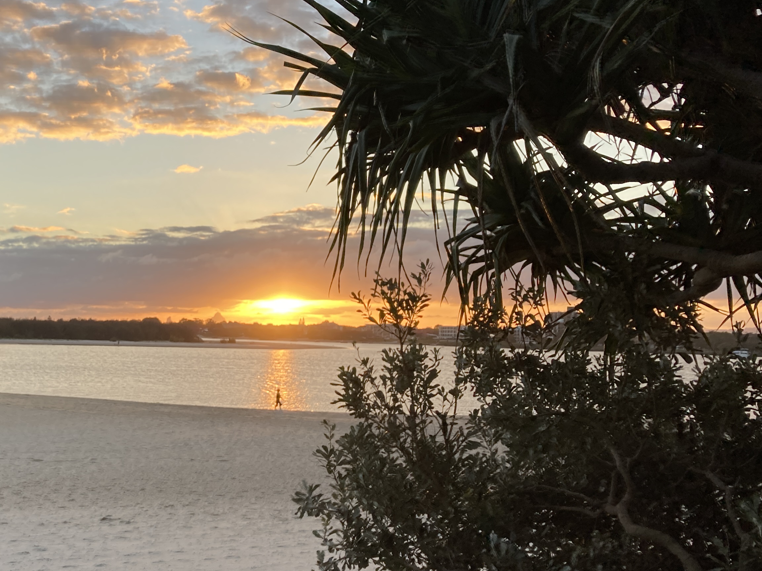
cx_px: 116
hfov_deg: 37.1
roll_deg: -1.9
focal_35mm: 49
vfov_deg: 29.7
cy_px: 316
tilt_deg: +3.1
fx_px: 1079
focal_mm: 3.99
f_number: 1.8
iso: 20
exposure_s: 1/382
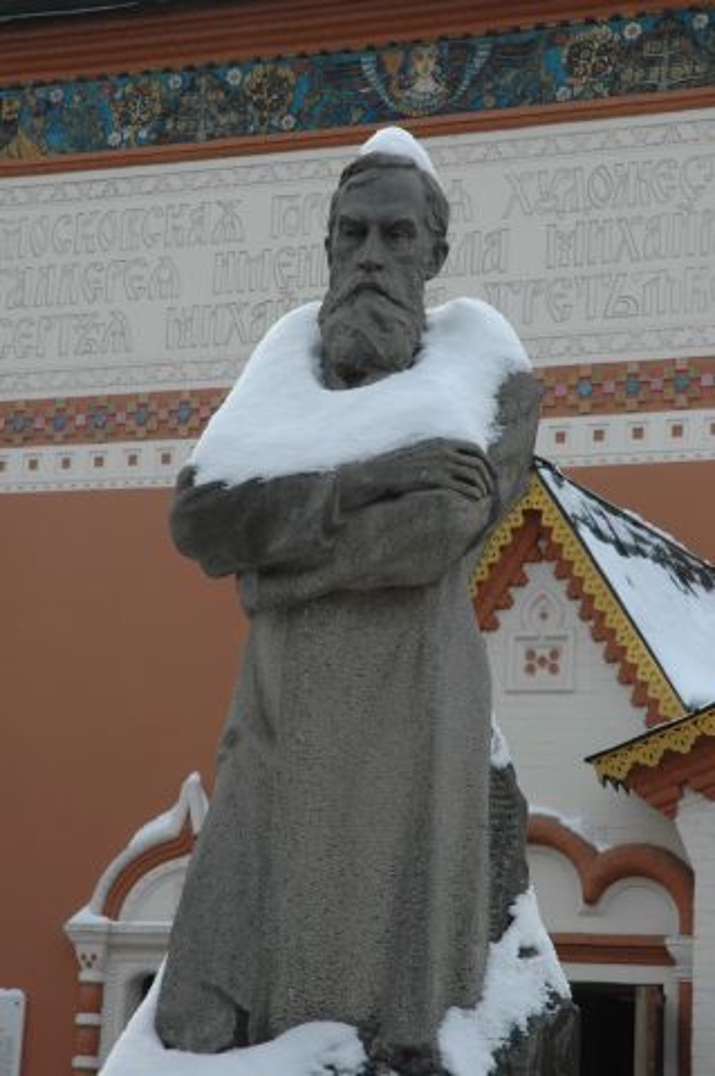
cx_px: 358
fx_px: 3135
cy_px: 538
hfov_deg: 13.0
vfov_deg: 19.5
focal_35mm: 105
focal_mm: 70
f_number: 9
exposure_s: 1/100
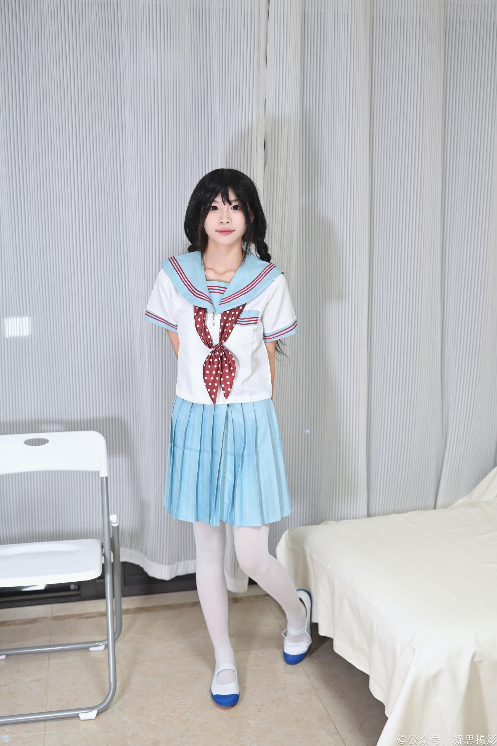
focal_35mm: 37
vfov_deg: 51.9
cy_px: 373
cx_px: 248
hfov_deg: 35.9
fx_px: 766
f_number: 2.8
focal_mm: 37
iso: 1600
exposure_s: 1/100
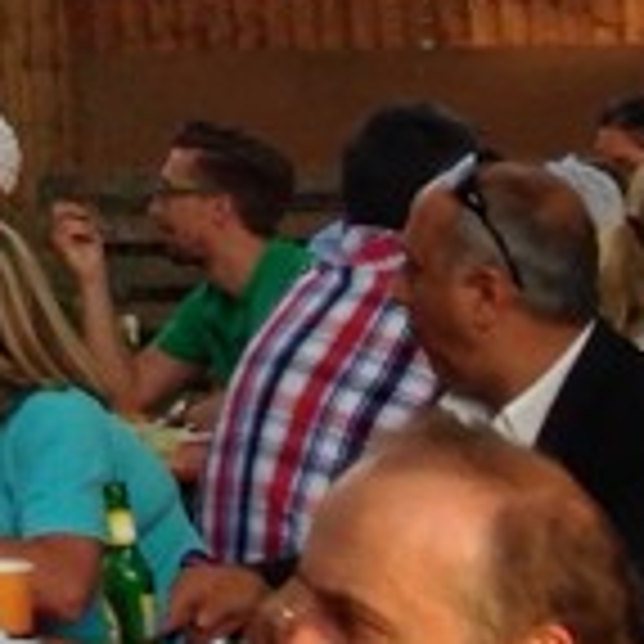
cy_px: -734
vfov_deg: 6.9
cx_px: -1702
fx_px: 5136
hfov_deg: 6.2
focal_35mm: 244
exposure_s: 1/407
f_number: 2.4
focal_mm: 4.12
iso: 50
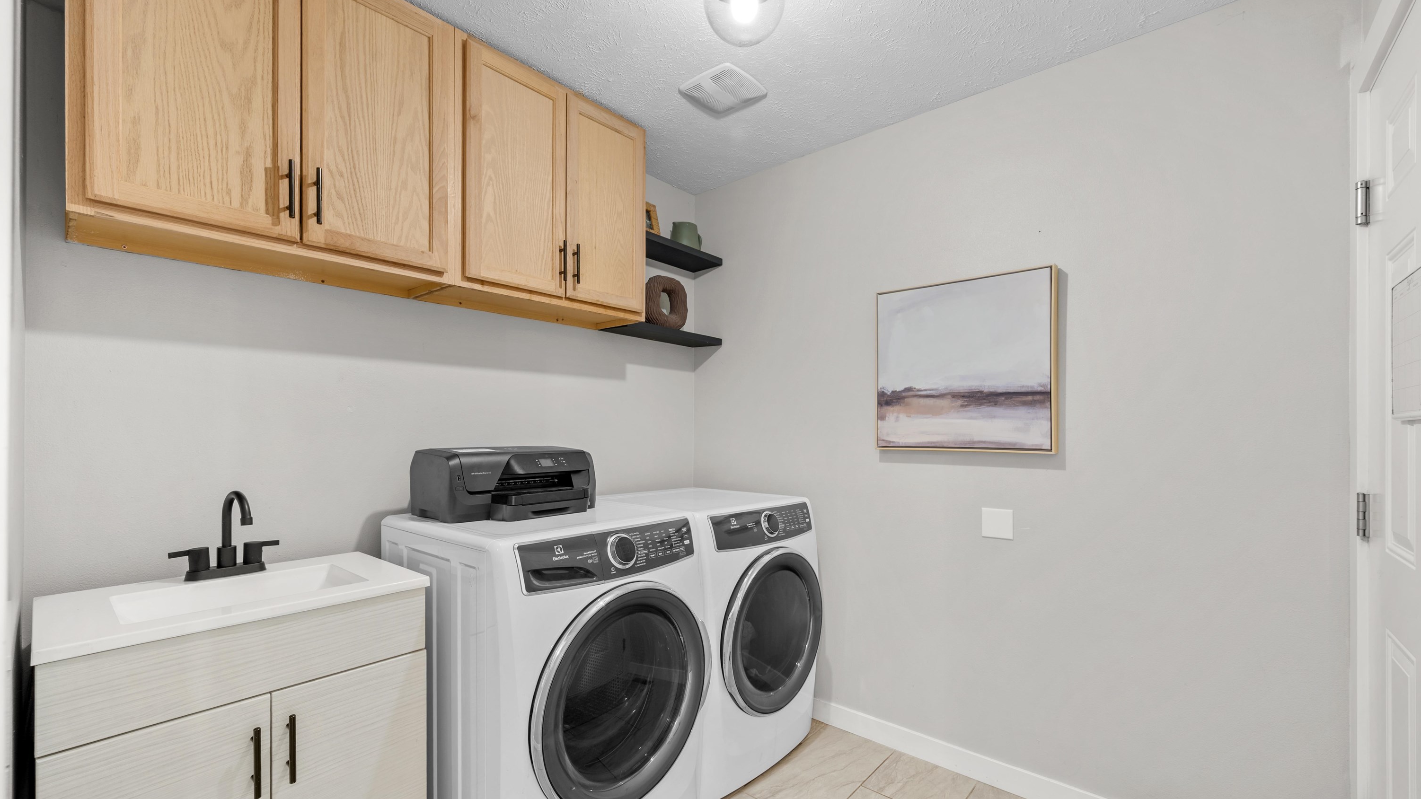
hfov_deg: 103.0
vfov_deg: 70.4
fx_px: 565
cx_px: 718
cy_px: 436
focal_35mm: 15
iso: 100
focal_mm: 14
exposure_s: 6
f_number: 8
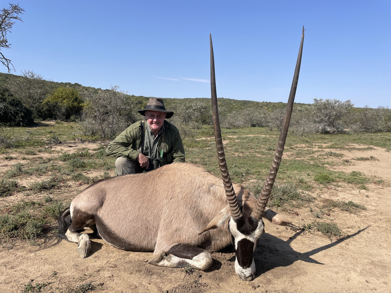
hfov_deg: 67.3
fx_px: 294
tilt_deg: -5.8
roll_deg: -0.8
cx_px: 196
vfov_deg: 53.1
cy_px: 146
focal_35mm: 26
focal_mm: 4.2
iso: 32
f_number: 1.6
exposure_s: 1/3300
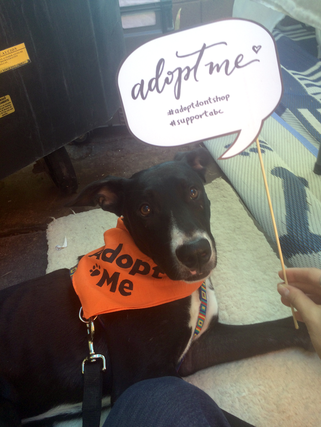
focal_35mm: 29
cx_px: 160
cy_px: 214
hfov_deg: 48.2
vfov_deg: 61.7
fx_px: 359
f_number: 2.2
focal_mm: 4.15
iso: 40
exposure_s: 1/60
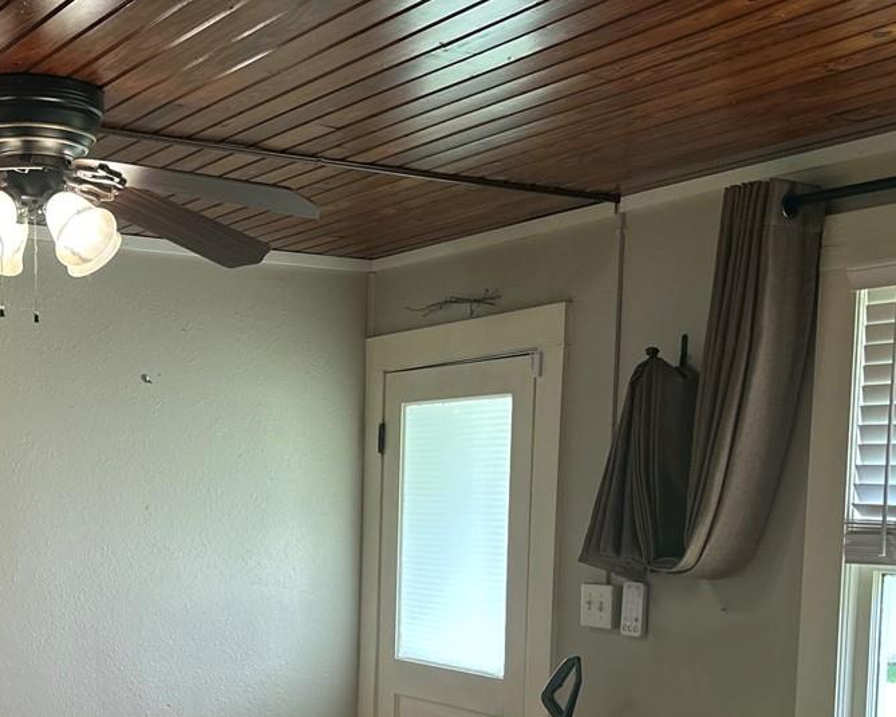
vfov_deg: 26.3
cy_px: 631
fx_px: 1485
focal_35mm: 56
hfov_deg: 33.2
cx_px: 268
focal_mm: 6.86
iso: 125
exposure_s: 1/120
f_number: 1.78
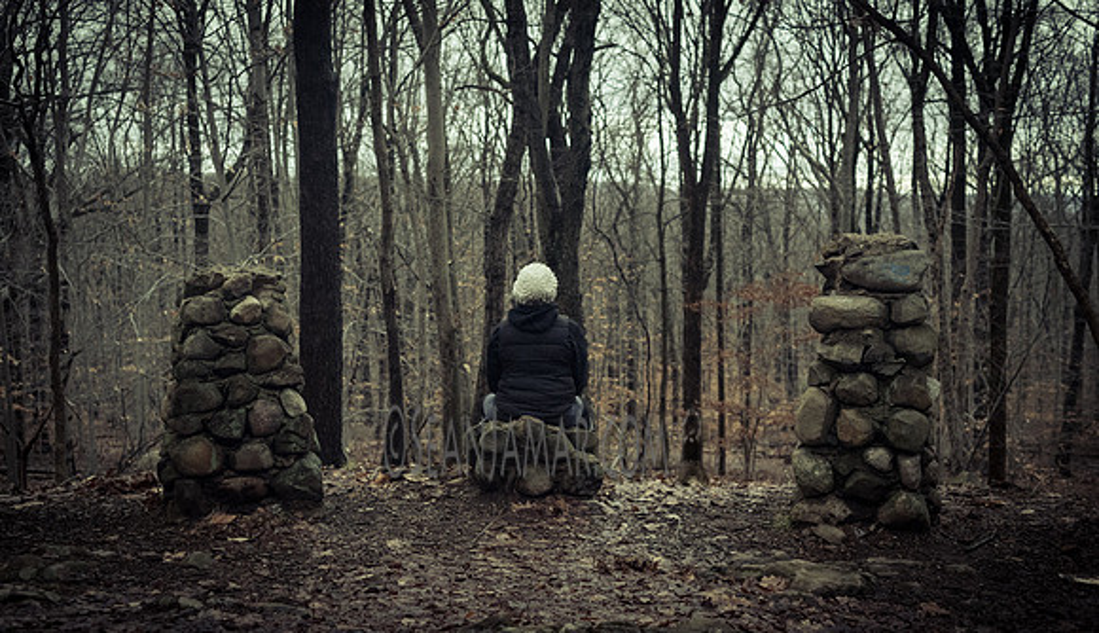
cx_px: 523
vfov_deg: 30.5
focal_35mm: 40
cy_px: 313
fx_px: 1161
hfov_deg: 50.6
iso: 3200
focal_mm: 35
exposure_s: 1/160
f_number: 3.5
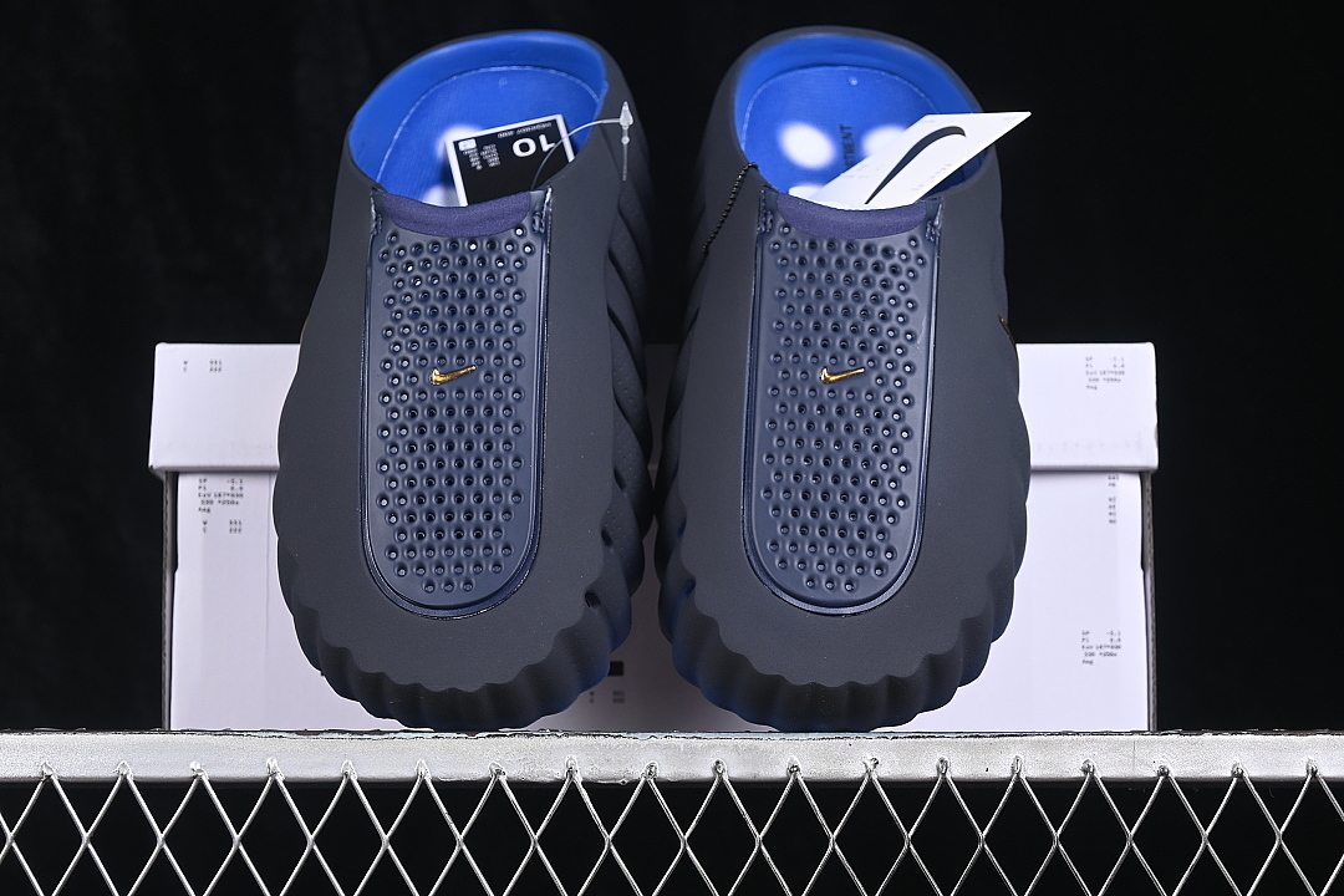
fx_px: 2800
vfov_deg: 18.2
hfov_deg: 27.0
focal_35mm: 75
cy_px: 448
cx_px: 672
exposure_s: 1/60
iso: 160
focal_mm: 50
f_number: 6.3
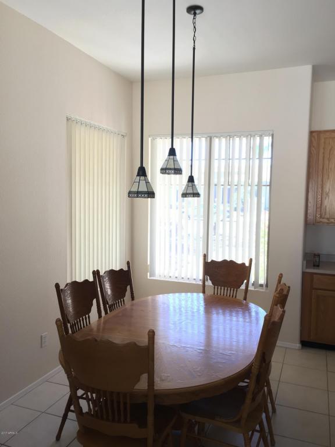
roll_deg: -0.1
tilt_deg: -4.3
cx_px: 168
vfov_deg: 61.7
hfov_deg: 48.2
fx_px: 374
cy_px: 224
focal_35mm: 29
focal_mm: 4.15
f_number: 2.2
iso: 50
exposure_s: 1/30
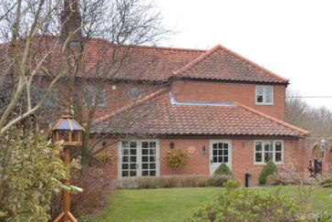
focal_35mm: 54
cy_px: 145
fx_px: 498
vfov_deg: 25.0
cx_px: 292
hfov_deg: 35.0
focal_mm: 20
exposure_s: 1/125
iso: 180
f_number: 5.6
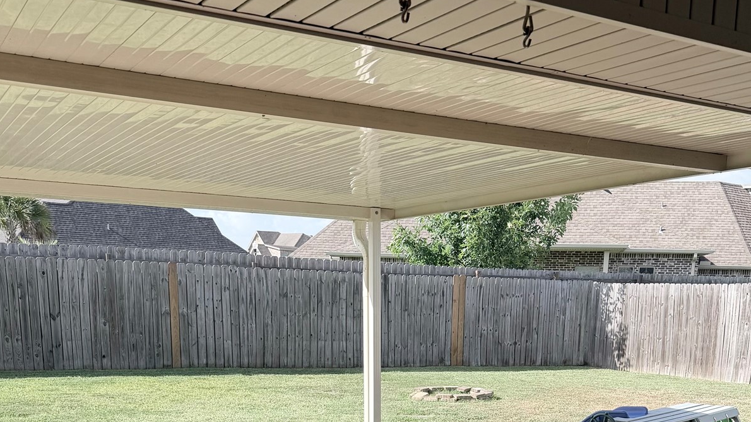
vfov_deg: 23.9
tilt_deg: -13.4
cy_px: 519
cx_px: 448
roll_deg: -1.3
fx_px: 896
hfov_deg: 45.2
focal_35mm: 45
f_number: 1.78
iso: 80
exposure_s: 1/2169
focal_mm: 6.76
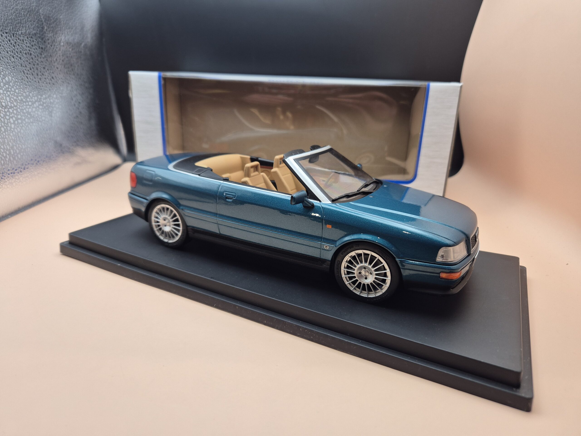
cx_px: 290
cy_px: 218
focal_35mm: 23
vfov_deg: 58.9
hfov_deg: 73.9
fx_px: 386
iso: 80
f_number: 1.8
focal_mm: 5.4
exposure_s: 1/98
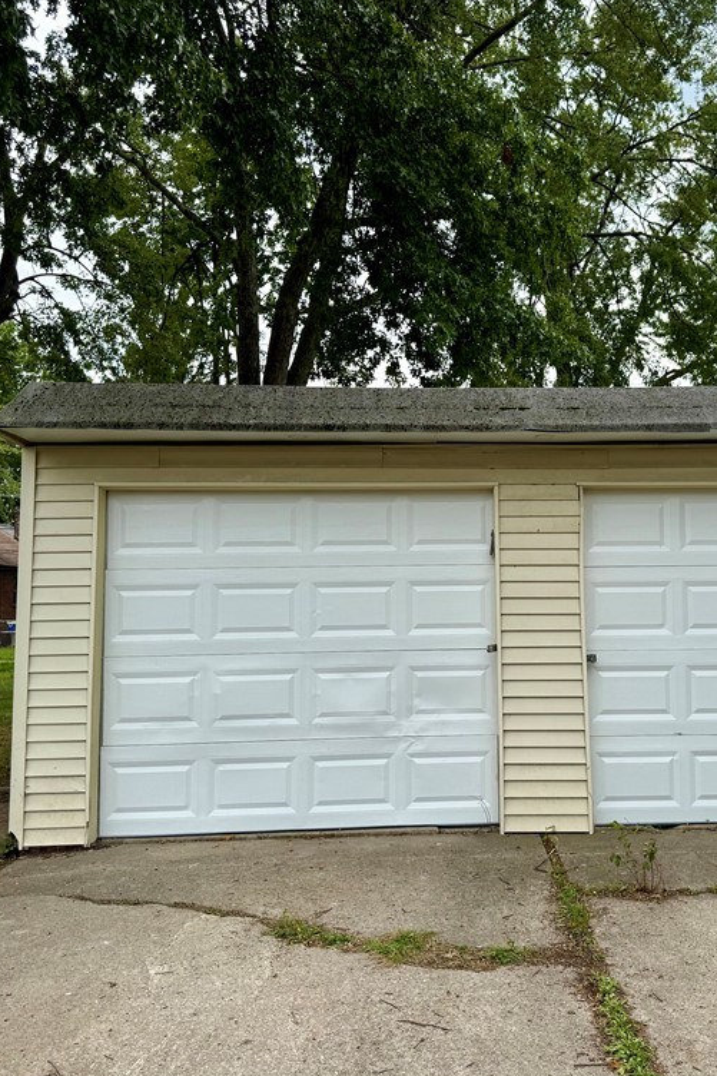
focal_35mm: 34
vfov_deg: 55.8
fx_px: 1016
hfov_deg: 38.3
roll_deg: +0.7
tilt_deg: +5.2
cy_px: 542
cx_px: 499
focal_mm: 6.76
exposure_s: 1/3279
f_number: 1.78
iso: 100
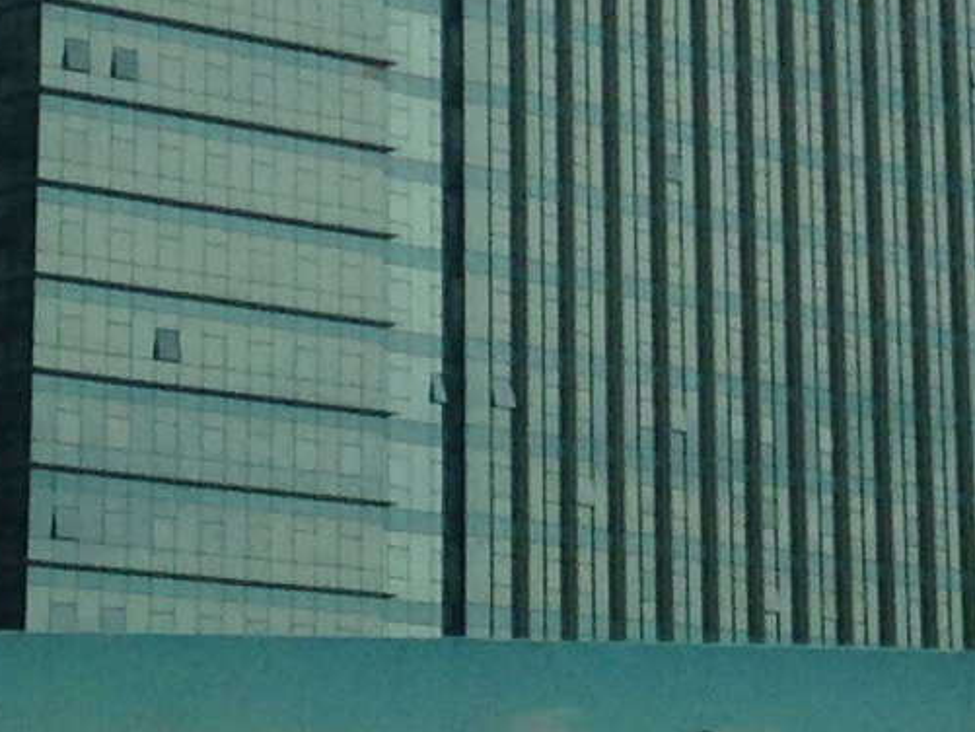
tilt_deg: +18.3
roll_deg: -1.5
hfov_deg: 9.0
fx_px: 6057
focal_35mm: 215
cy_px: -592
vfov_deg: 6.7
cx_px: 1310
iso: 50
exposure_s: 1/2169
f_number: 2.4
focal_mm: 4.12
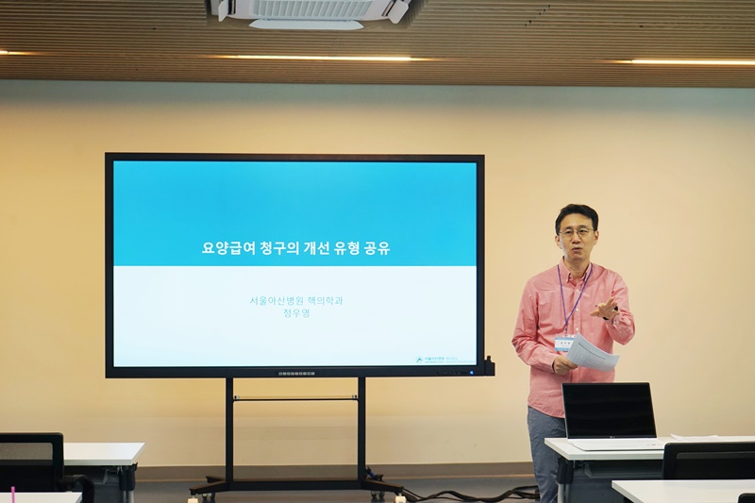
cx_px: 378
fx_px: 1468
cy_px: 252
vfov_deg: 19.4
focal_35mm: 70
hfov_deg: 28.8
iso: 500
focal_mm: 70
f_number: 6.3
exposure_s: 1/100
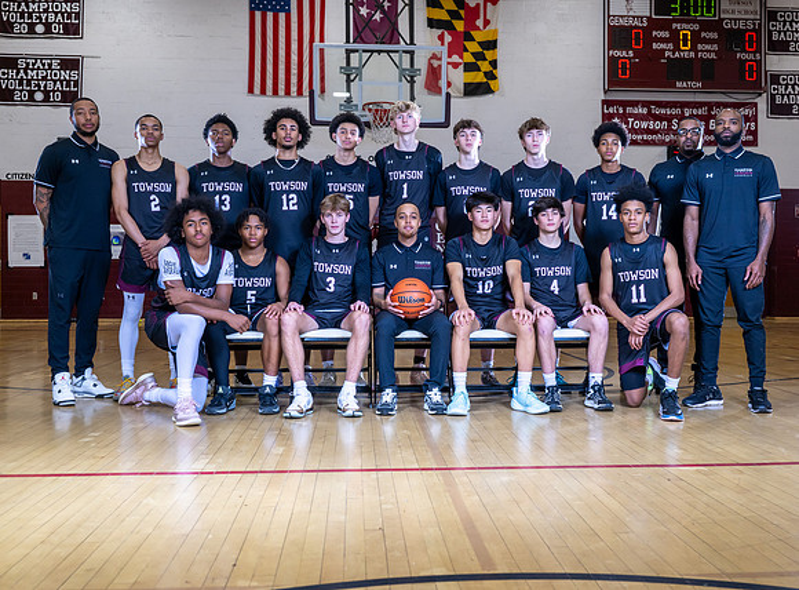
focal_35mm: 37
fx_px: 856
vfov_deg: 38.0
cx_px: 431
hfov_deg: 50.0
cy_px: 279
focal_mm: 31
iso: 320
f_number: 5.6
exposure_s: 1/160
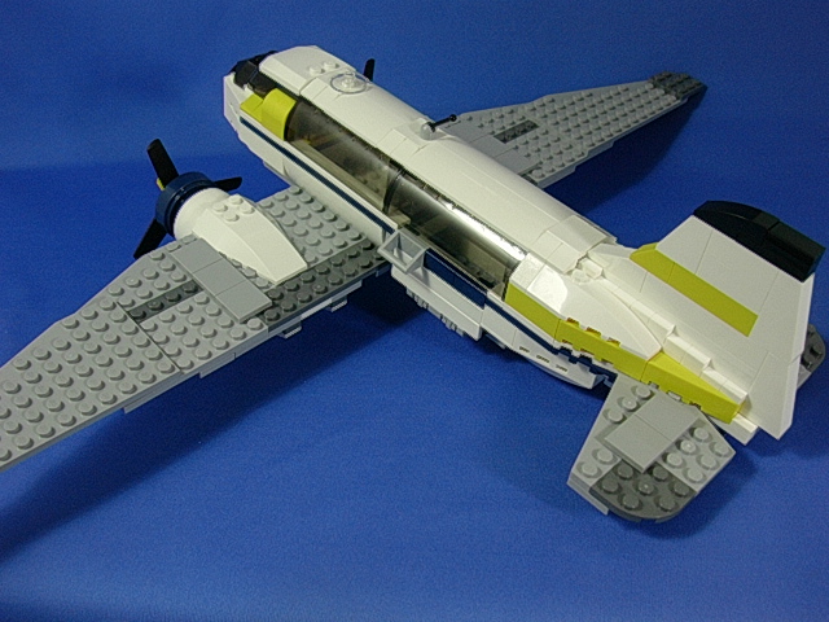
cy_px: 311
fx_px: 886
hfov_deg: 50.1
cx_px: 414
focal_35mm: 37
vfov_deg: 38.7
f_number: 2.7
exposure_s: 1/40.3
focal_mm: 5.6
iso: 70
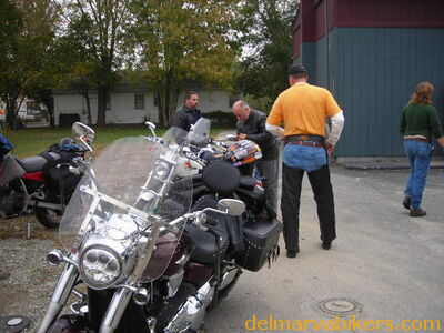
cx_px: 222
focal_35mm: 38
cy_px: 166
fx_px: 487
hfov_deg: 49.0
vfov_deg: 37.7
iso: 50
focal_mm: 6.3
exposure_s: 1/185
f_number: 3.2
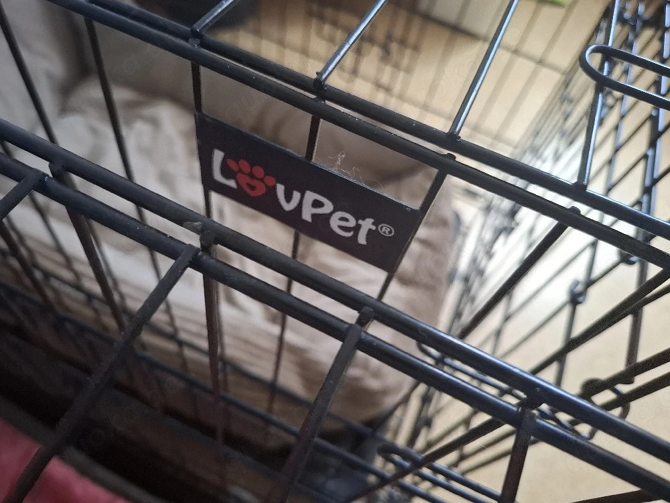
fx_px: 445
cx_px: 335
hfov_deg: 73.9
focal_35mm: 23
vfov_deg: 58.9
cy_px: 252
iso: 320
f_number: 1.8
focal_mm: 5.54
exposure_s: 1/33
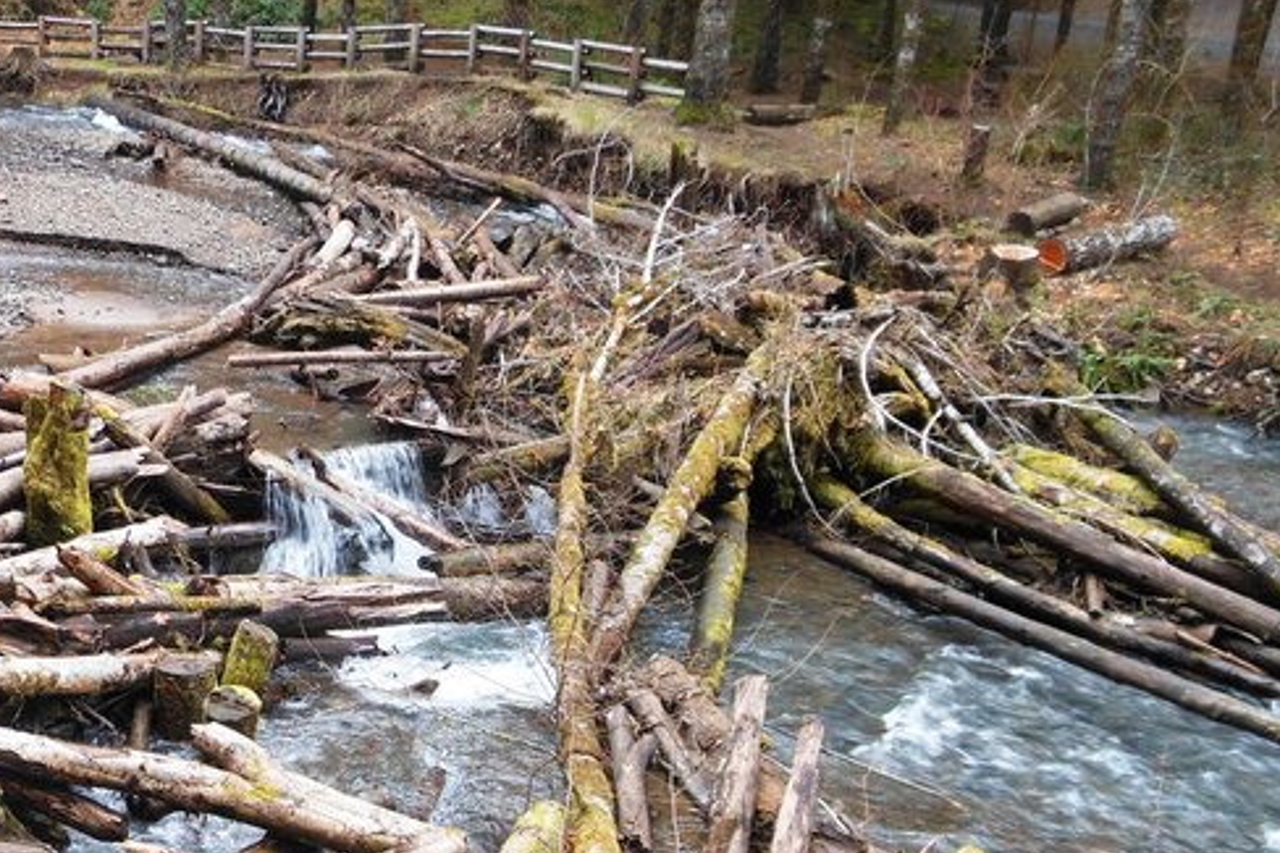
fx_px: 1706
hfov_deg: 38.8
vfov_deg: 27.9
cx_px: 178
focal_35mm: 48
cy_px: 579
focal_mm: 4.5
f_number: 3.2
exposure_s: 1/30
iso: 125
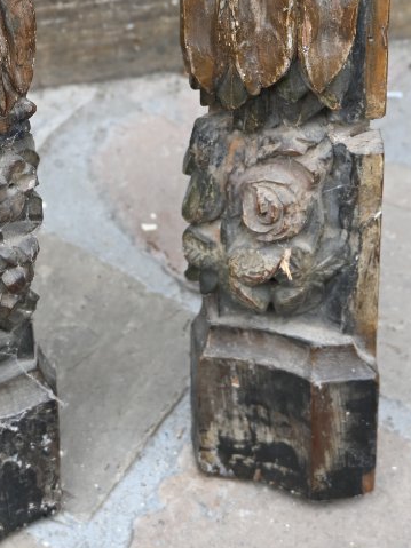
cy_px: -92
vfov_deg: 14.7
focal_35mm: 130
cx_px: 165
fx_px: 2059
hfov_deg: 11.4
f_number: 4.2
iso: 320
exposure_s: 1/250
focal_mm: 36
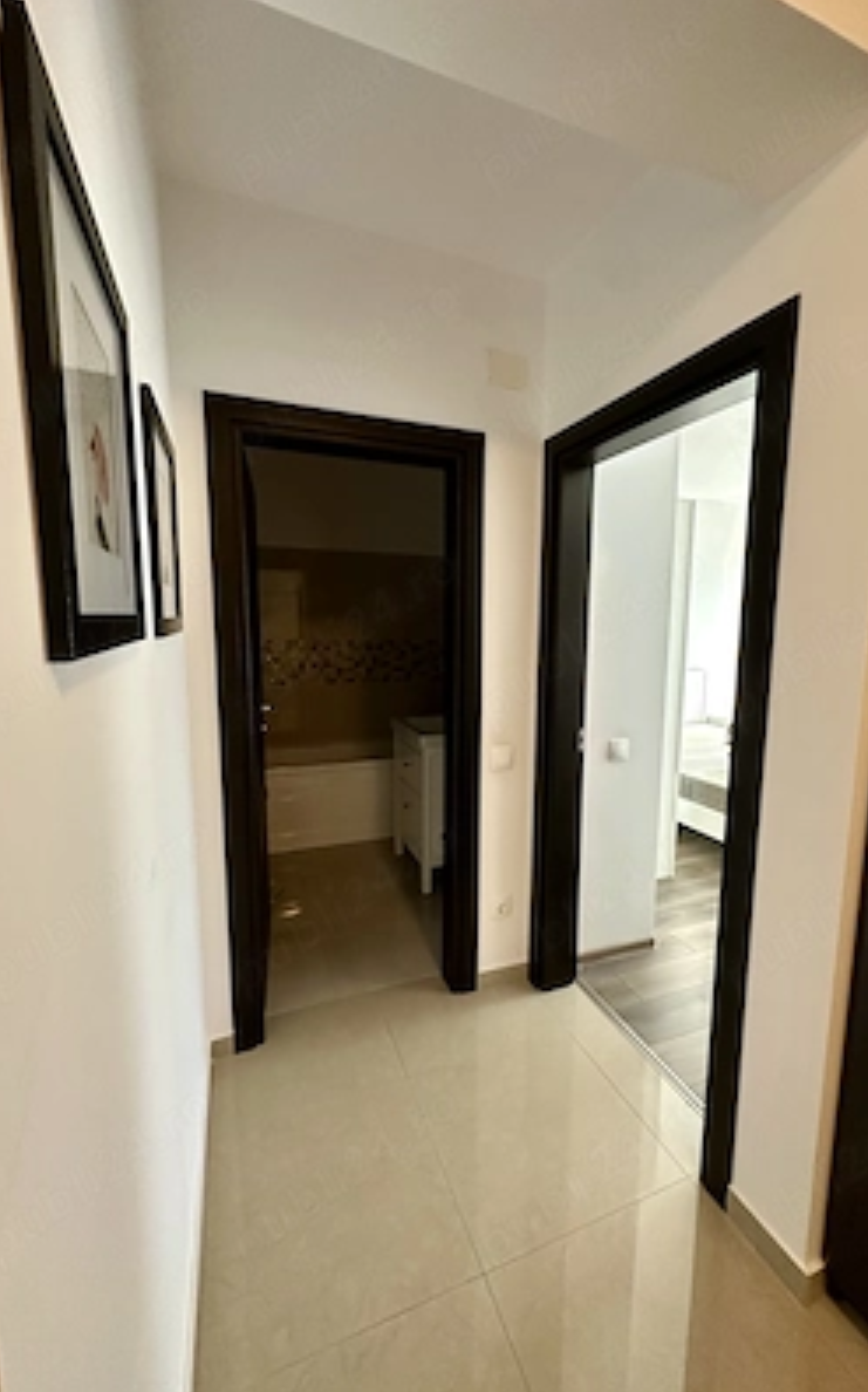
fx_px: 569
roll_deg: -2.3
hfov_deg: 74.6
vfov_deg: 101.5
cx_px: 467
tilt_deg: -6.3
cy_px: 696
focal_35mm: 15
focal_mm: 2.22
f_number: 2.2
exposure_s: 1/60
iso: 500
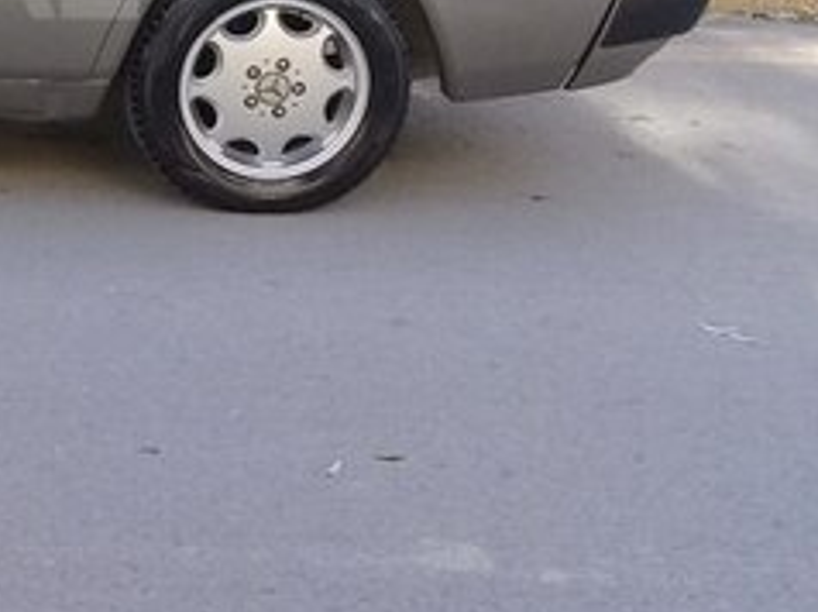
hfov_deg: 20.9
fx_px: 2030
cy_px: -33
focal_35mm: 86
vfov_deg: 16.7
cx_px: -213
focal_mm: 3.3
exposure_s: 1/280
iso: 50
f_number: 2.2
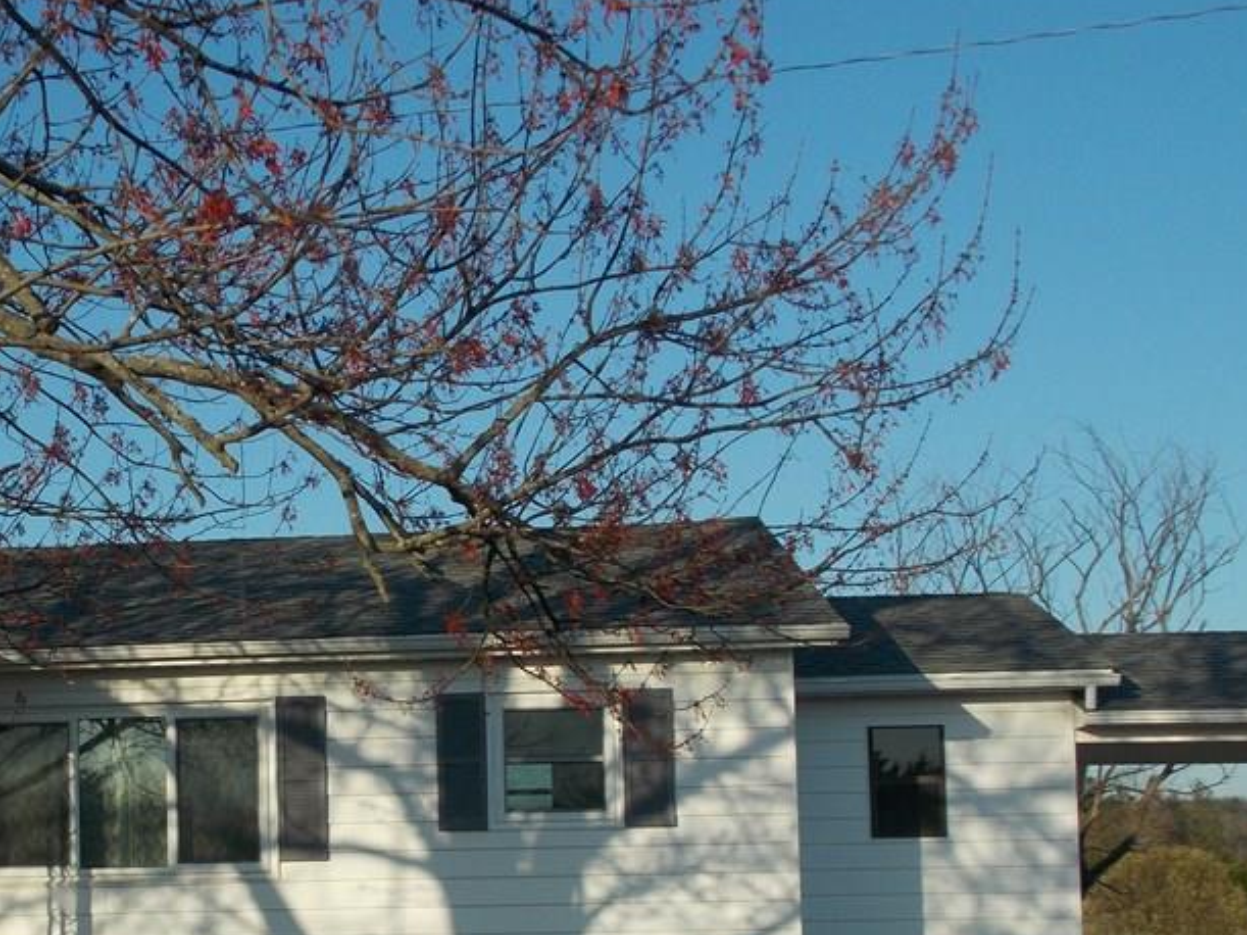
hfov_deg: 30.4
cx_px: 227
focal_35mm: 62
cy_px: 761
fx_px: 2233
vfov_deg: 23.3
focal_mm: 6.6
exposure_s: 1/640
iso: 80
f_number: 3.5
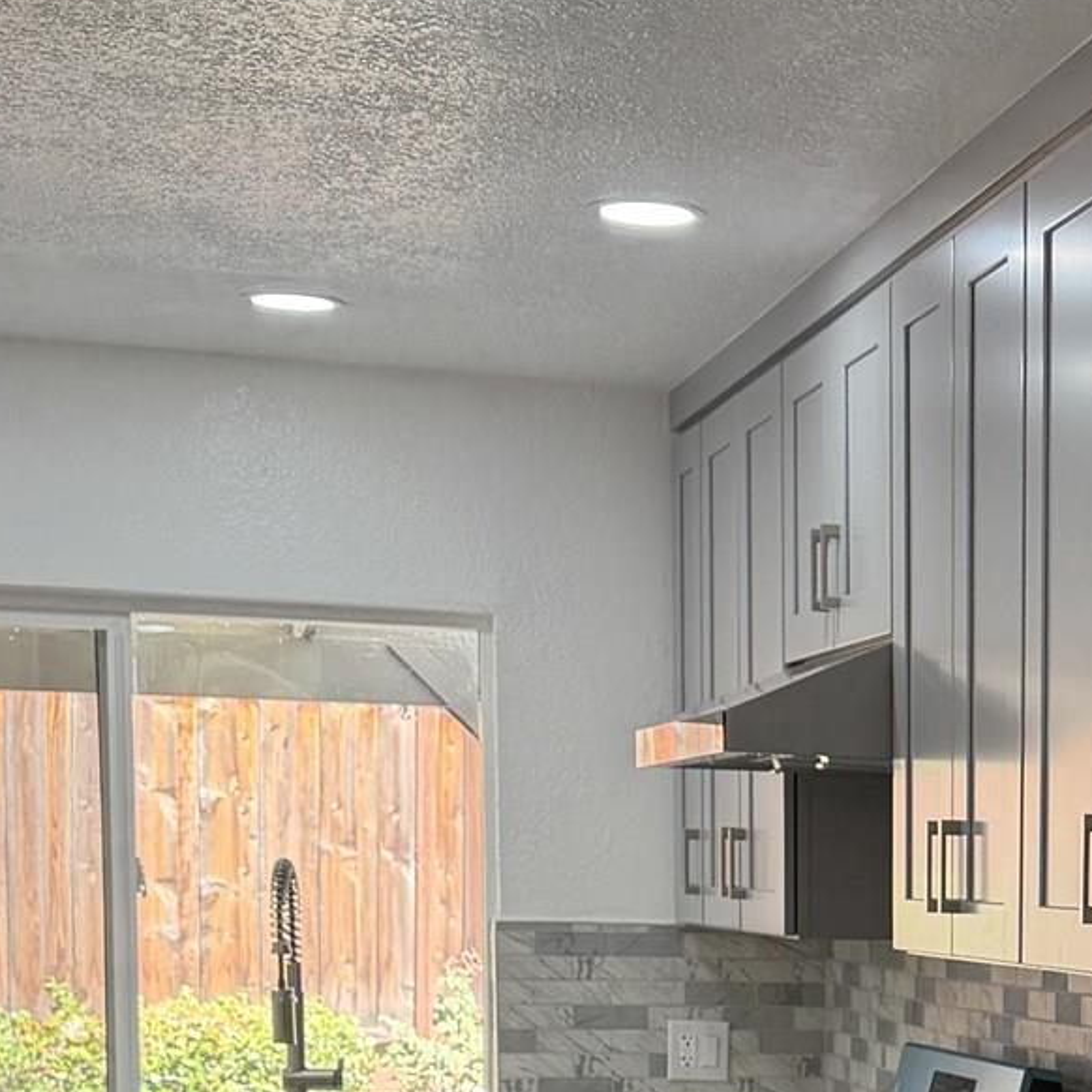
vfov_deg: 19.7
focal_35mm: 84
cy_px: 1233
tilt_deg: -6.3
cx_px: 1240
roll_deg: -1.5
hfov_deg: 19.6
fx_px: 2998
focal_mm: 6.76
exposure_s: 1/190
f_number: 1.78
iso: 160
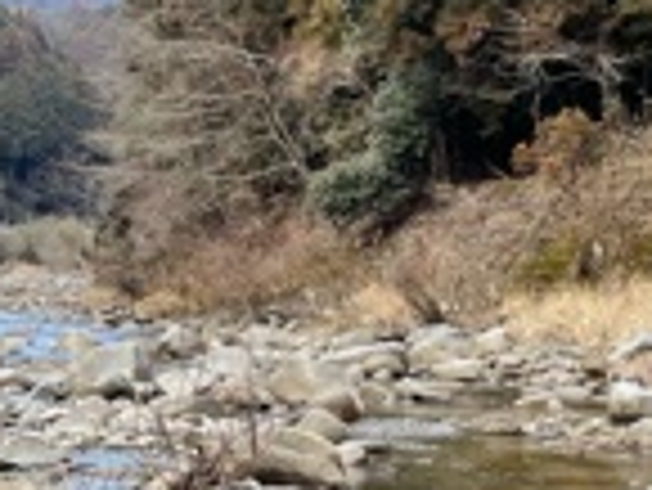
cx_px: -360
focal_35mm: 115
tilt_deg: +5.3
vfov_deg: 12.8
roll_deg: -0.2
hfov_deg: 15.6
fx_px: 2168
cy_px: 99
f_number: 1.6
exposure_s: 1/764
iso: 32
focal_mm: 4.2
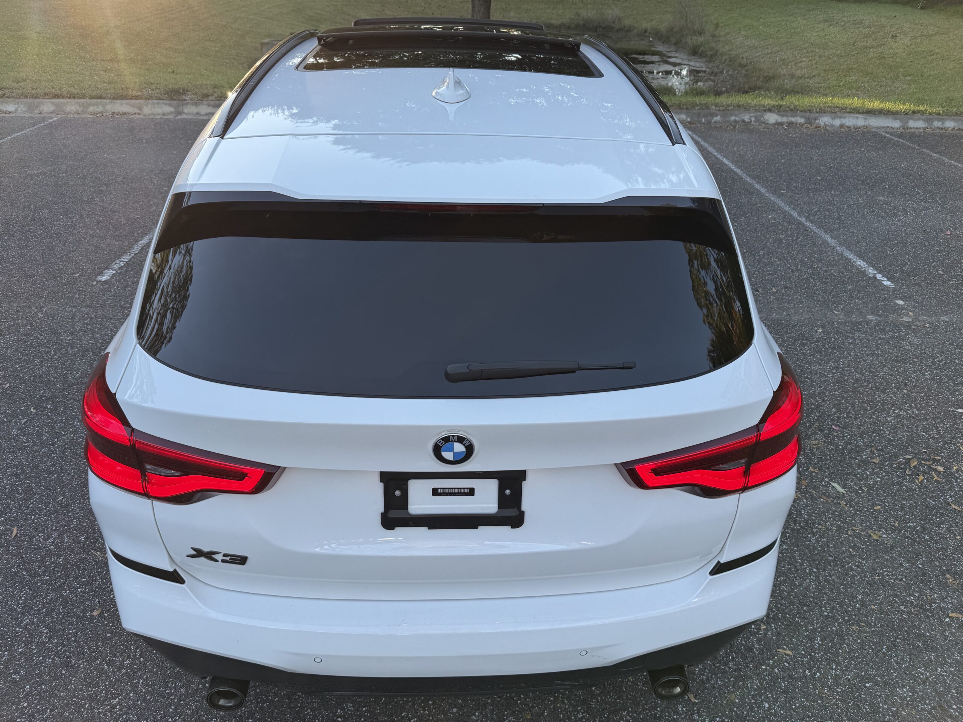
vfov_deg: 56.8
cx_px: 482
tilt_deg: -29.6
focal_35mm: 24
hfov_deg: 71.6
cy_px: 361
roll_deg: -0.4
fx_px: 668
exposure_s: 1/372
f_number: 1.78
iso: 80
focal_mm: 6.76
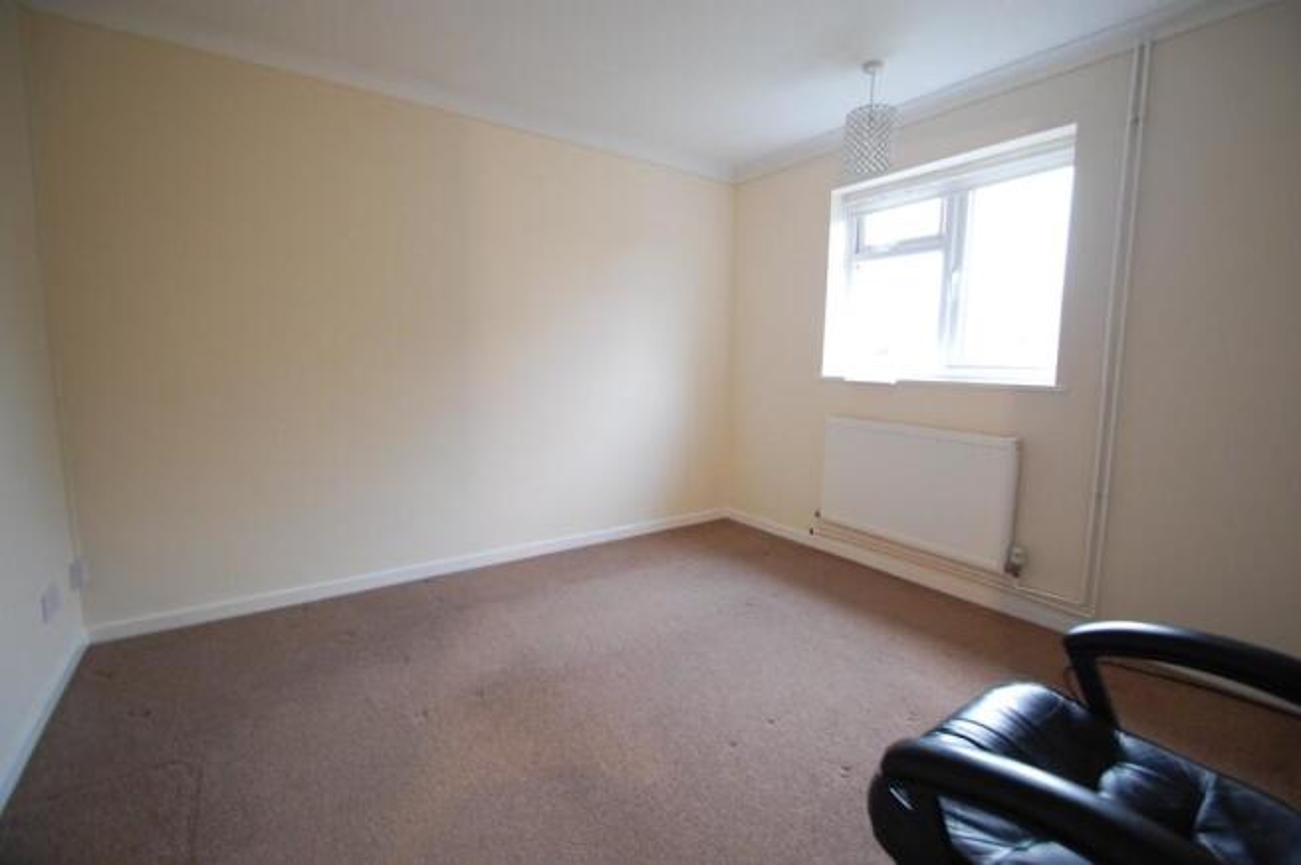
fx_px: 542
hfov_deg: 100.4
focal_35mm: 15
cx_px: 650
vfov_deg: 77.2
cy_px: 432
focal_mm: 10
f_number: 3.5
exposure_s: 1/10
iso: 800
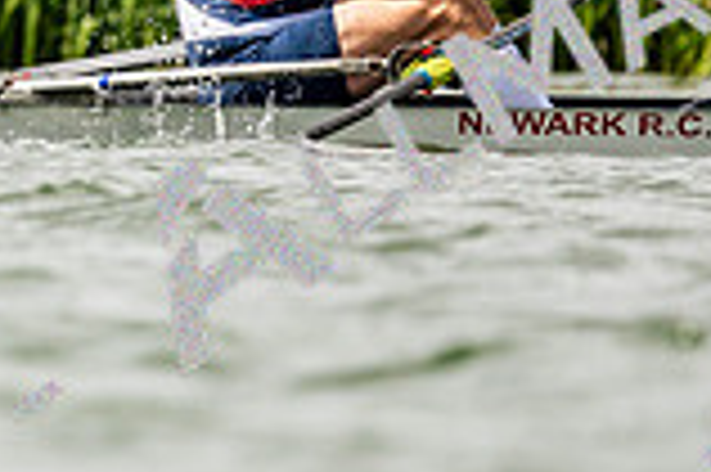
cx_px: -230
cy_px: -52
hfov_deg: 0.9
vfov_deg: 0.6
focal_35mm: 2202
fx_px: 43444
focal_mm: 600
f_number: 6.3
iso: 250
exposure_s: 1/2000
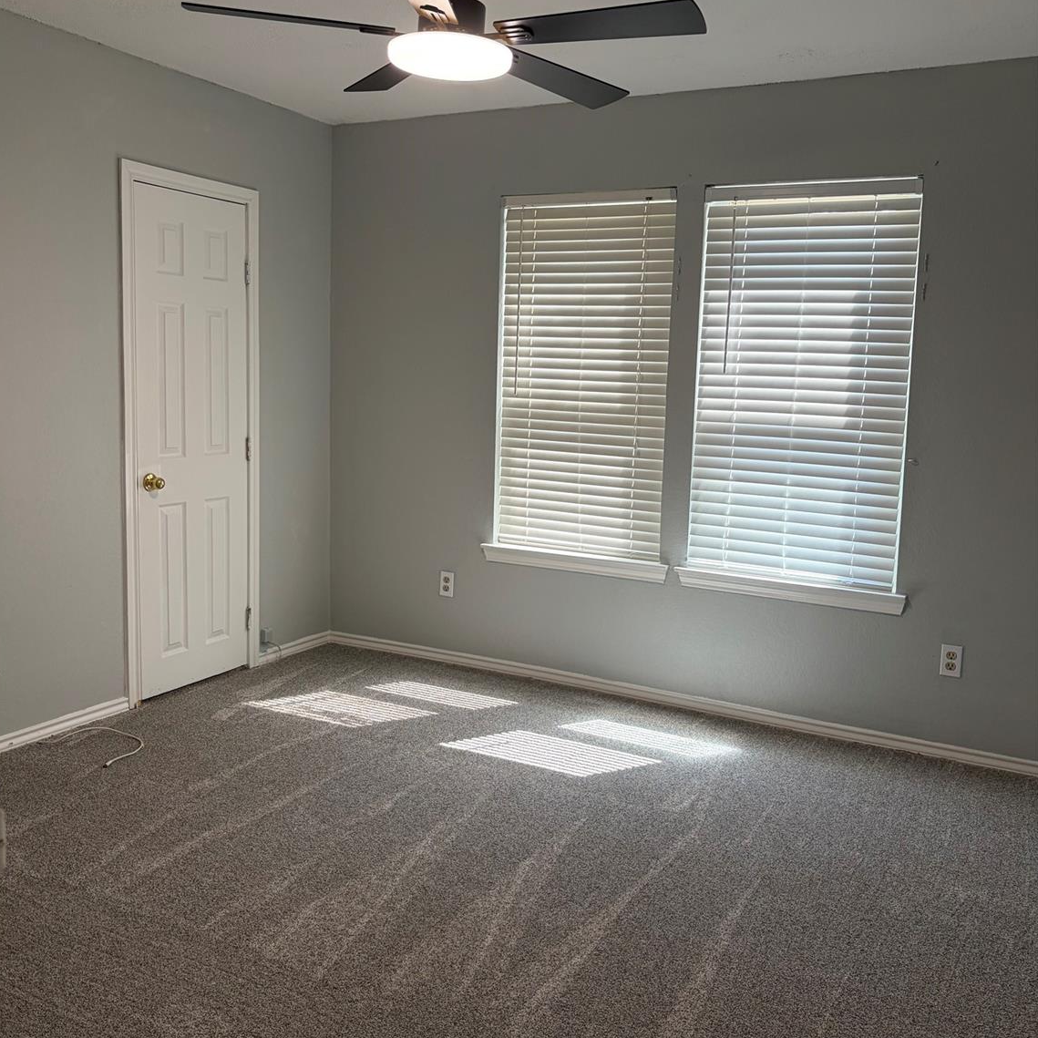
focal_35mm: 31
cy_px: 501
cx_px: 517
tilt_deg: -7.1
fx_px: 1052
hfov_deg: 52.5
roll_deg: -2.1
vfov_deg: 52.5
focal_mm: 5.96
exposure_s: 1/122
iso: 64
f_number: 1.6
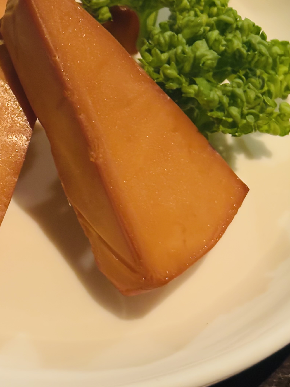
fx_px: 1117
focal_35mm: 100
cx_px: 51
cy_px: 125
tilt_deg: -53.0
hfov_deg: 14.7
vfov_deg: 19.6
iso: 320
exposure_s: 1/25
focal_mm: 5.96
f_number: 1.6
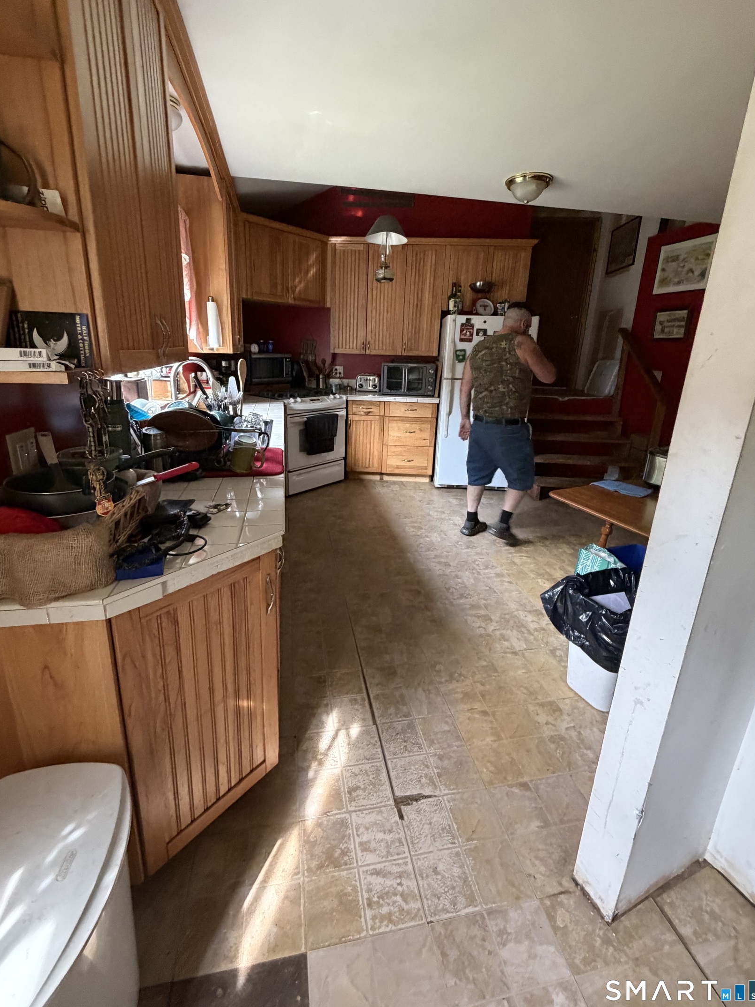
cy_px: 472
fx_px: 436
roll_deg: -3.5
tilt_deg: -13.4
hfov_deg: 81.7
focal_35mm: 15
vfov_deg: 98.0
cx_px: 364
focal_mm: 2.22
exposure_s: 1/60
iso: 500
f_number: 2.2
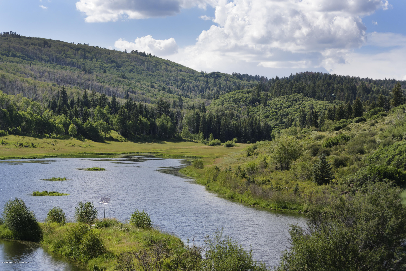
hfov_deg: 28.8
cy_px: 136
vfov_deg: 19.5
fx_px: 790
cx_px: 203
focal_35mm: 70
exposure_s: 1/4000
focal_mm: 70
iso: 500
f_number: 5.6
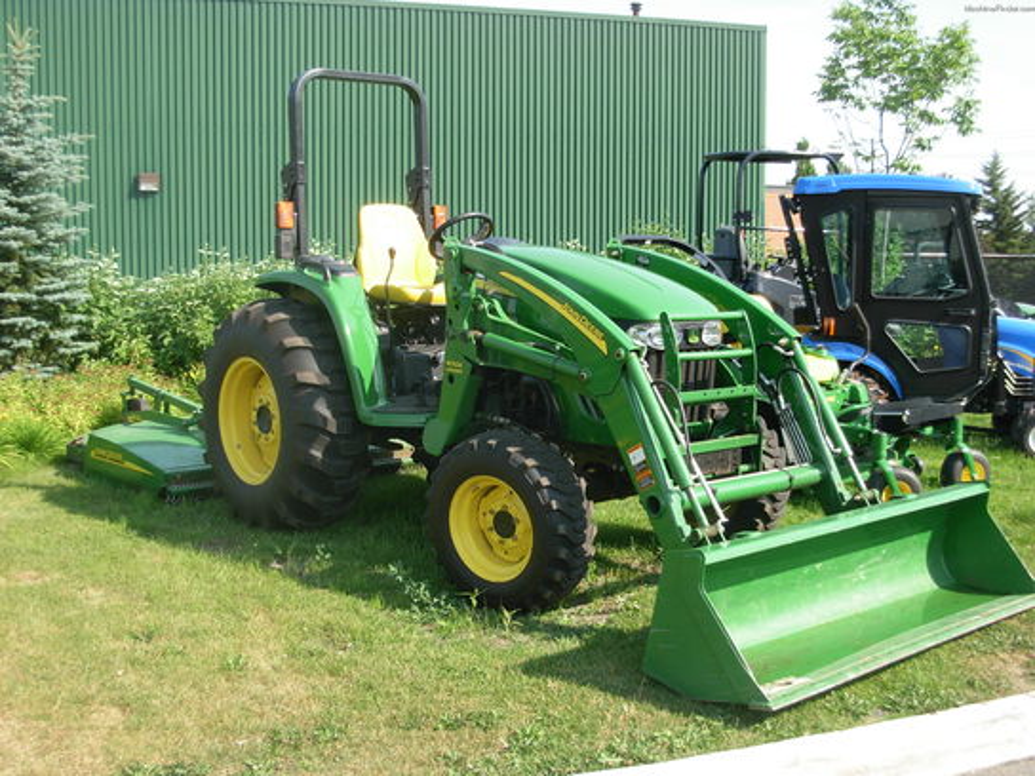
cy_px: 388
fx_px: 1345
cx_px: 518
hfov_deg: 42.1
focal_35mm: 45
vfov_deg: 32.2
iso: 79
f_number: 3.1
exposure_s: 1/430
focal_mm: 7.5
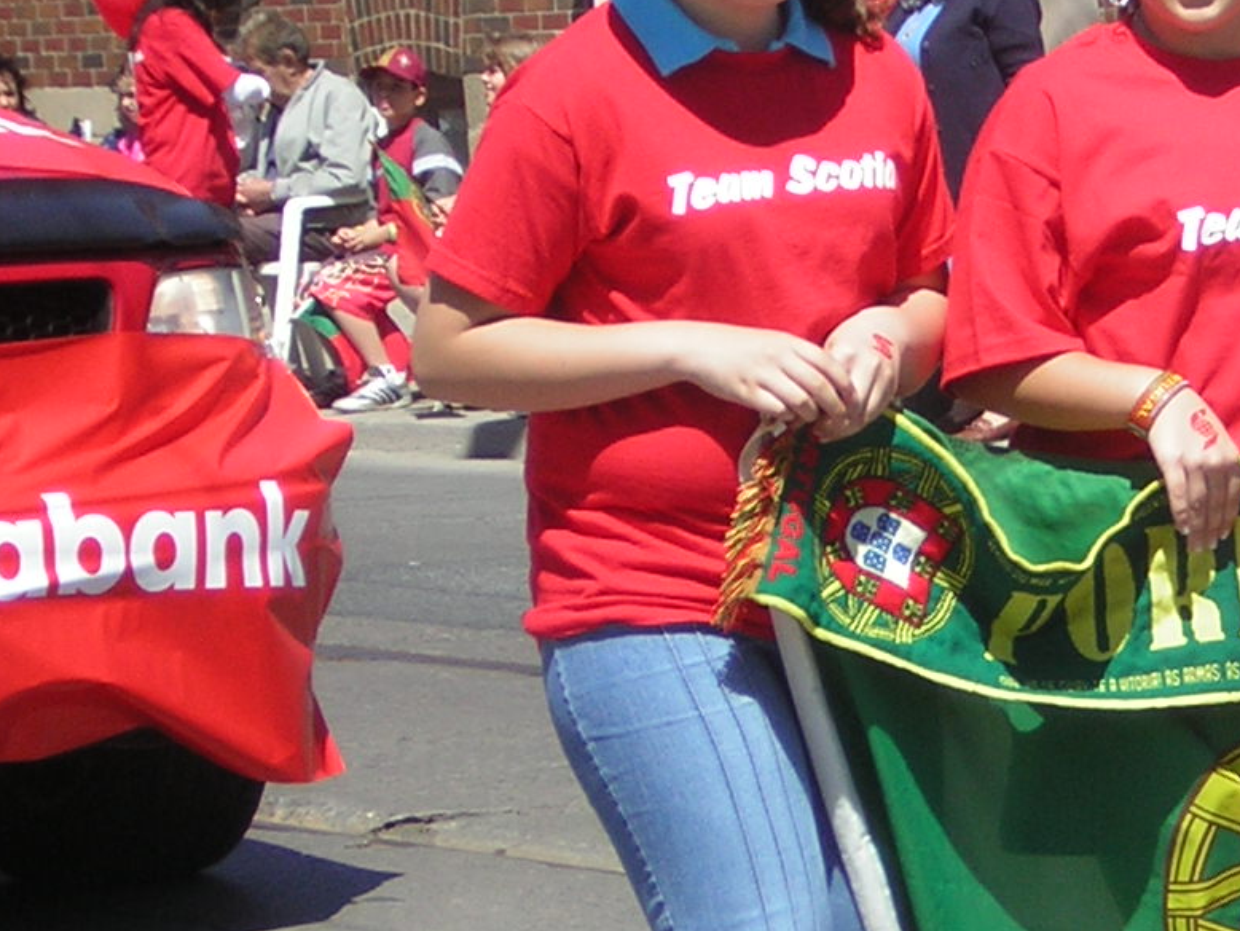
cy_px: 564
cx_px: 1234
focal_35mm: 222
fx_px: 7955
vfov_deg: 6.7
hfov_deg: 8.9
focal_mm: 14.1
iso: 50
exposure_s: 1/302
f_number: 4.7
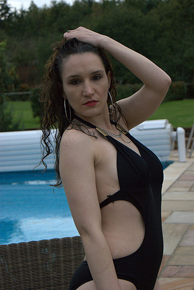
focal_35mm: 82
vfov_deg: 24.6
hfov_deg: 16.6
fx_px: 665
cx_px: 97
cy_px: 145
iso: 800
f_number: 5.6
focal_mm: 55
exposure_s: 1/500
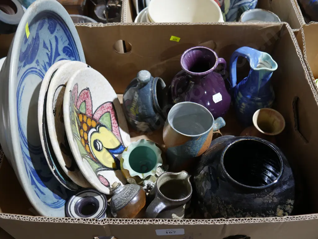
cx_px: 159
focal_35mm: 34
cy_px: 120
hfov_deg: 53.9
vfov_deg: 41.8
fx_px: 312
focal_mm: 17
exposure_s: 1/60
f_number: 4
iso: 640
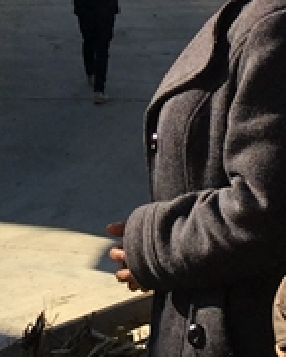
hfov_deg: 10.1
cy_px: 44
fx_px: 1598
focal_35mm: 151
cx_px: -6
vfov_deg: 12.7
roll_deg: +0.2
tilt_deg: -10.1
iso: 32
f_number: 2.2
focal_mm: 4.15
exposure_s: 1/719
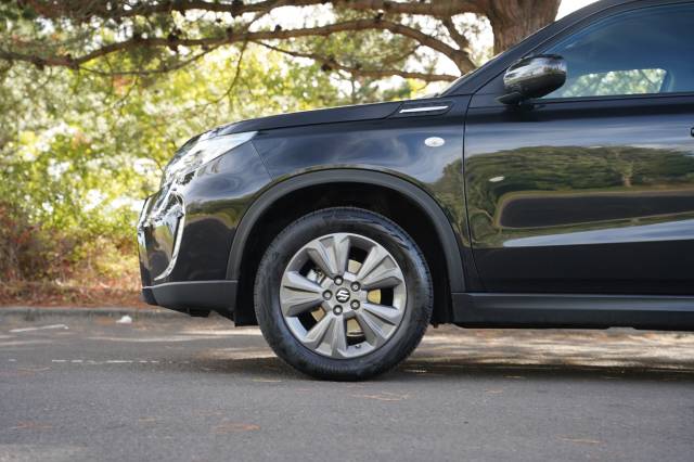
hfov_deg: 34.3
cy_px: 231
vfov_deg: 23.2
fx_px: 1123
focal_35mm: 58
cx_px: 347
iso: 400
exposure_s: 1/160
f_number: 4
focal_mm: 58.3
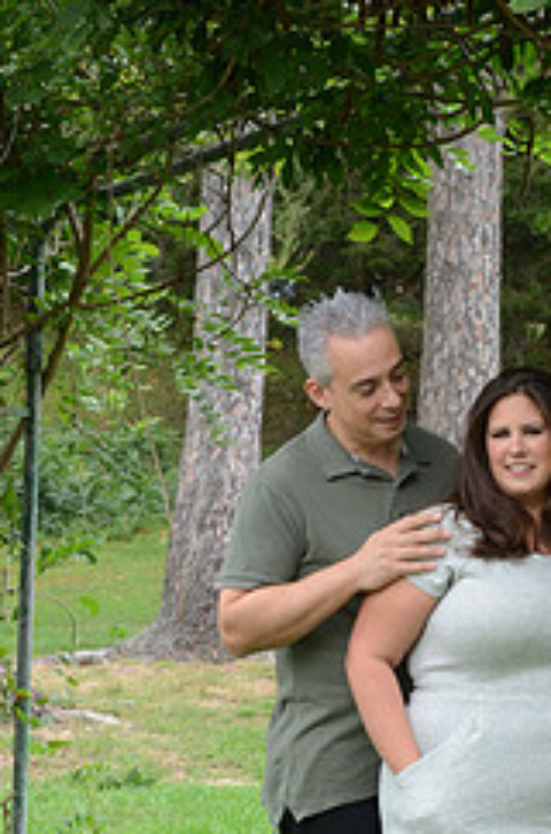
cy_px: 551
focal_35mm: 108
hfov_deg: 12.5
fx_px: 2494
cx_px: 520
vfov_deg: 18.9
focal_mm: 30
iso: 500
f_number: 6.3
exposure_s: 1/160
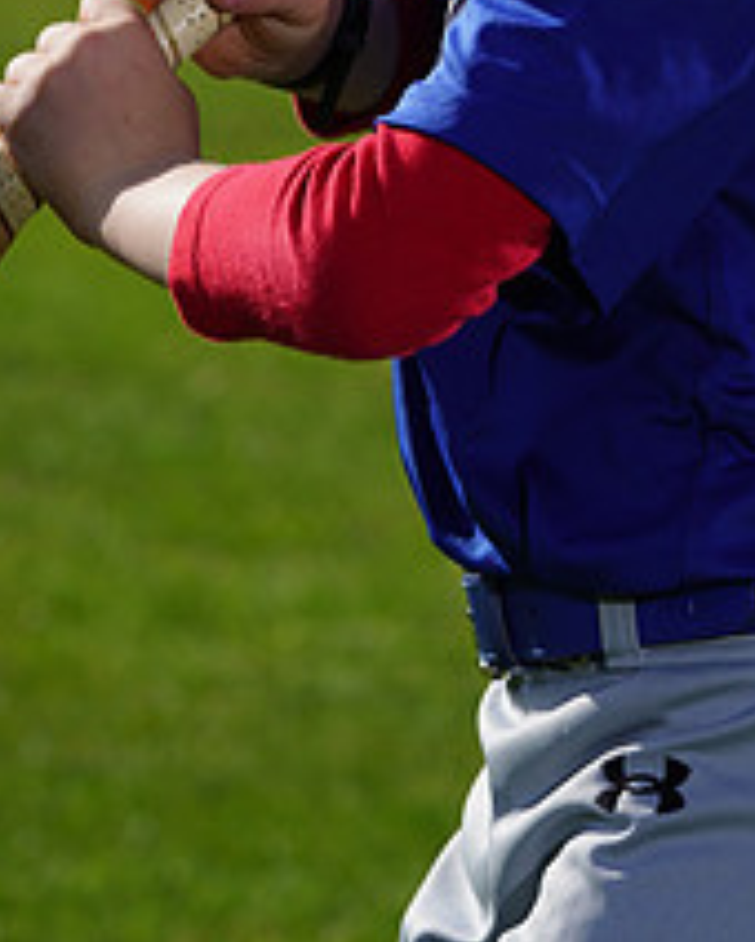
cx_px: 557
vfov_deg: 4.2
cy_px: -342
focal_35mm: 464
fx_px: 12942
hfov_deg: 3.3
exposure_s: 1/250
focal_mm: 181
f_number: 10
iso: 100
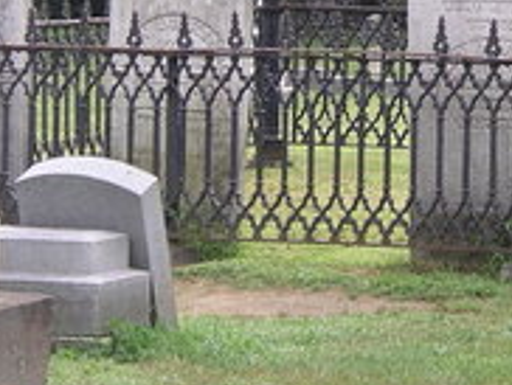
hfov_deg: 7.3
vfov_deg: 5.5
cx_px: 633
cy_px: 4
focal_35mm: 269
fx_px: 3984
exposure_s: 1/138
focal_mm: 20.4
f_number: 3.8
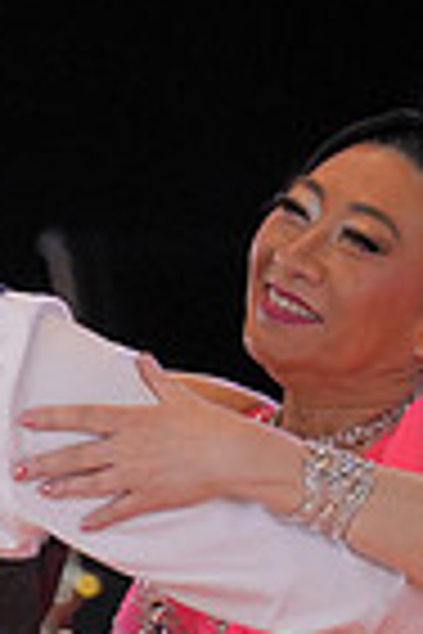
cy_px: 917
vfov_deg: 2.2
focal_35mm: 924
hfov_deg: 1.5
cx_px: -61
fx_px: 16284
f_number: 3.5
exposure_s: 1/500
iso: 1600
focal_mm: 150
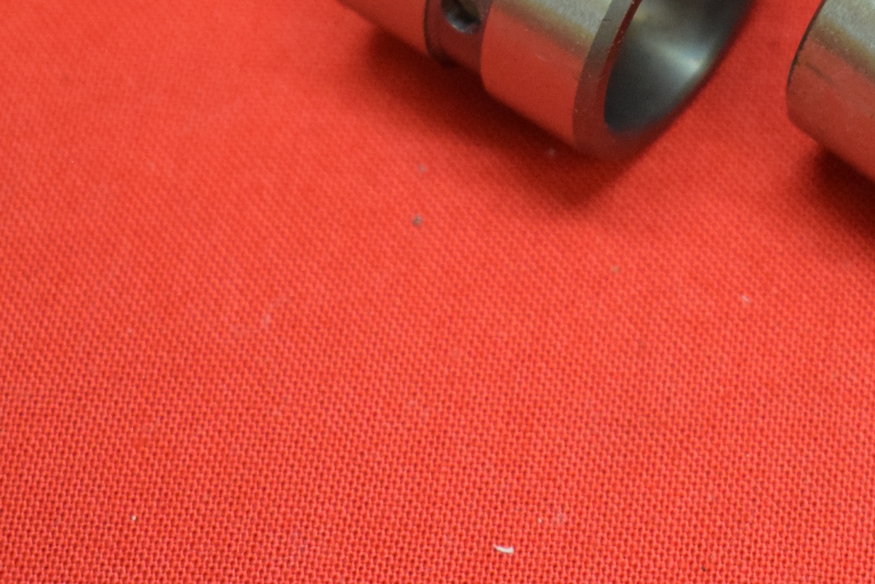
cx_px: 776
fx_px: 3841
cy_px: -106
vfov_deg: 8.6
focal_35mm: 158
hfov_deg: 12.9
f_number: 5
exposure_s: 1/125
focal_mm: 40
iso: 2000
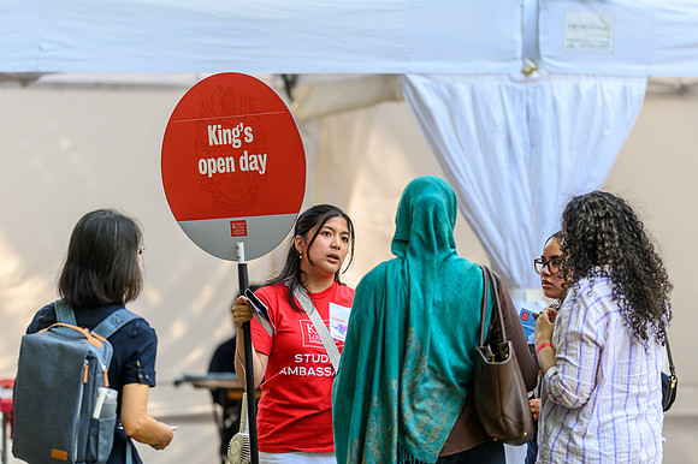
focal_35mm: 202
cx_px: 349
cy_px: 232
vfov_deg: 6.8
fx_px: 3917
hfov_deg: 10.2
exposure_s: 1/1250
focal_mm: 135
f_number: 1.8
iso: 560
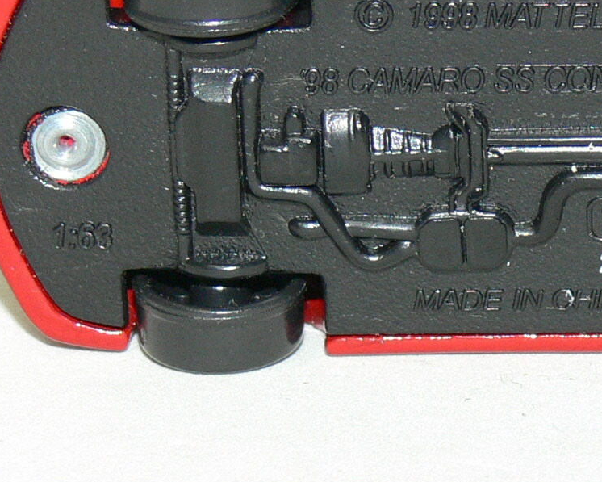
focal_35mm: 316
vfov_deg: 4.9
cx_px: 532
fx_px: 5631
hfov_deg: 6.1
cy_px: 145
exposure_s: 1/30
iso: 100
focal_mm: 20.1
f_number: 4
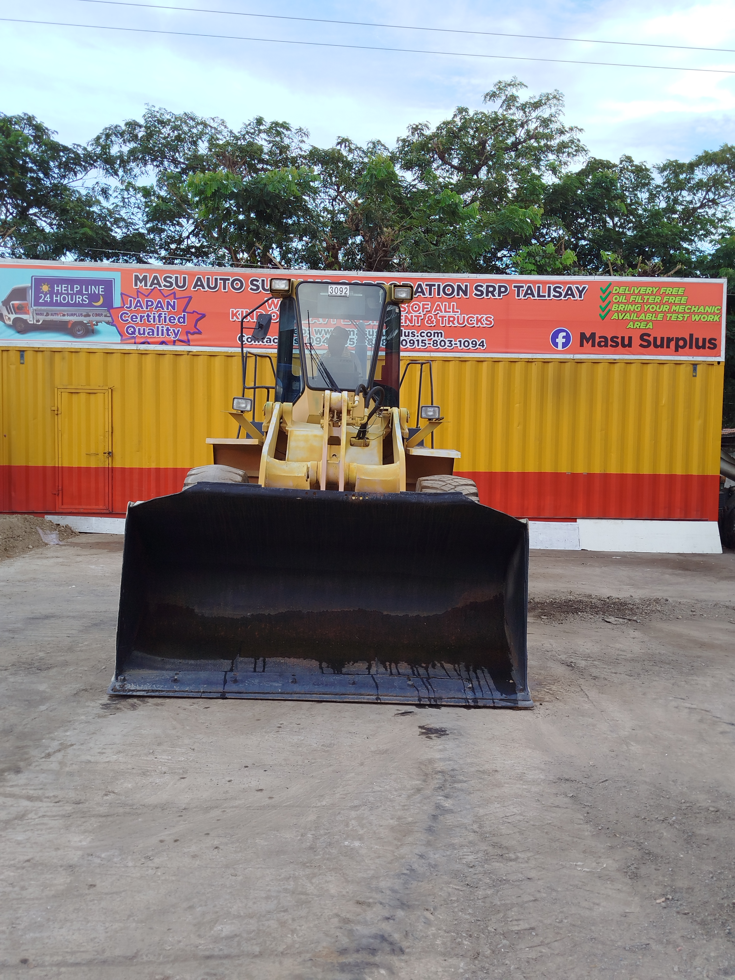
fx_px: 878
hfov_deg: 45.4
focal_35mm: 31
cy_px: 490
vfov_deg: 58.4
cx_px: 368
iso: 50
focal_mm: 5.31
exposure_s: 1/257
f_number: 1.7
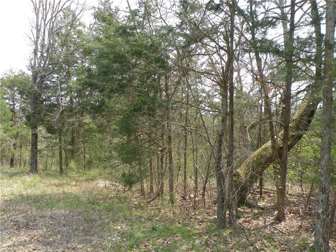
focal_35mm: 27
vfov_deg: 51.4
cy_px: 126
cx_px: 168
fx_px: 262
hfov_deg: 65.3
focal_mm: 4.7
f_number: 4
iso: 64
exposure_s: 1/130
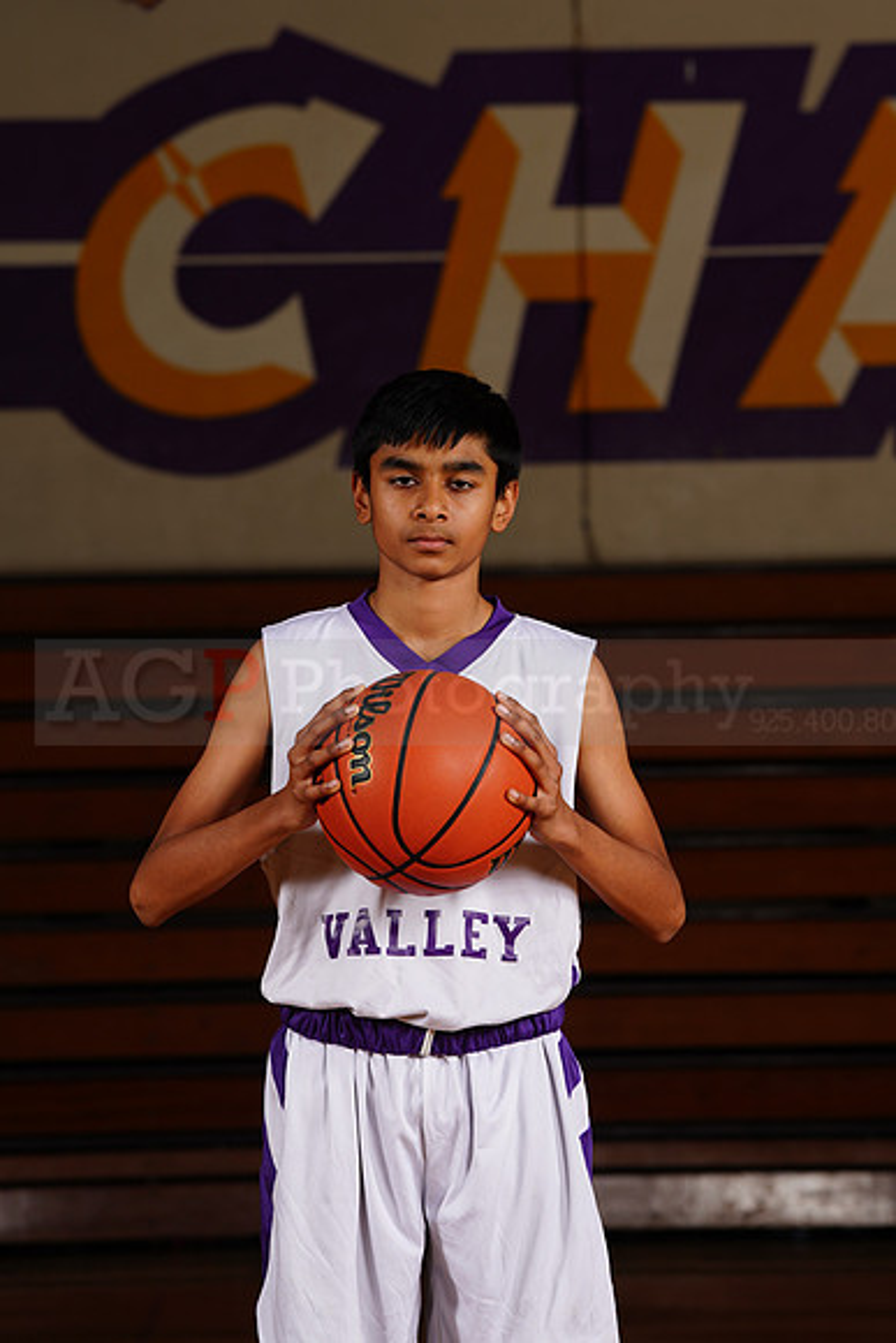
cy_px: 672
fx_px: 6305
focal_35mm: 169
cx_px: 448
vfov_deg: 12.2
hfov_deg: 8.1
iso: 200
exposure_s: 1/200
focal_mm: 169
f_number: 9
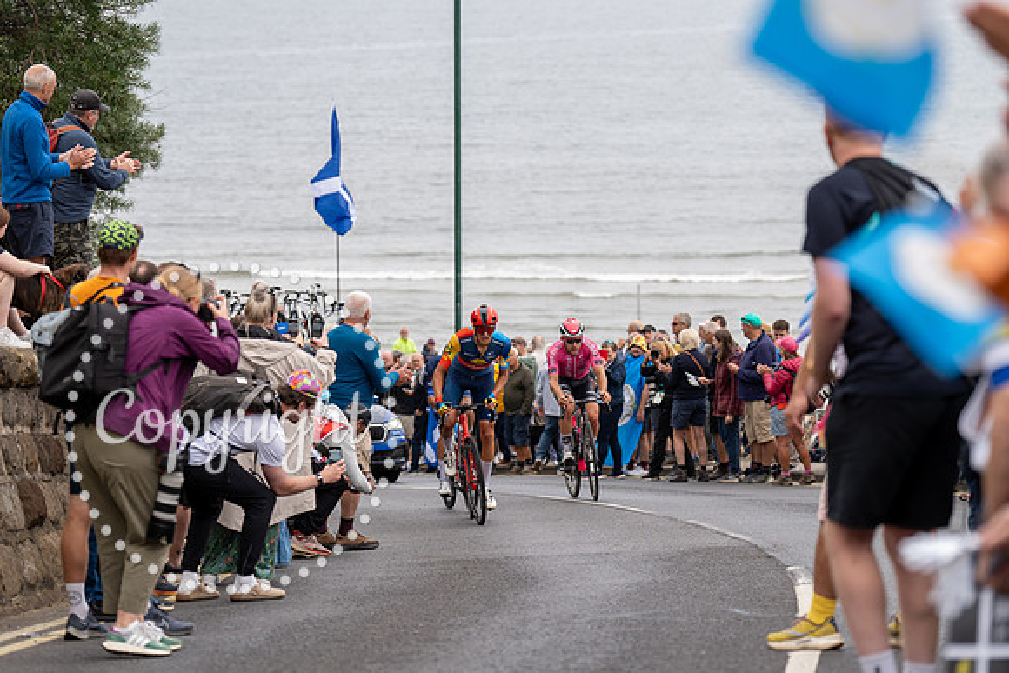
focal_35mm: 114
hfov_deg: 17.9
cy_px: 336
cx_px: 504
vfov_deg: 12.0
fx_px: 3196
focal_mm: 114
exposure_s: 1/1000
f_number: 3.5
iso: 320
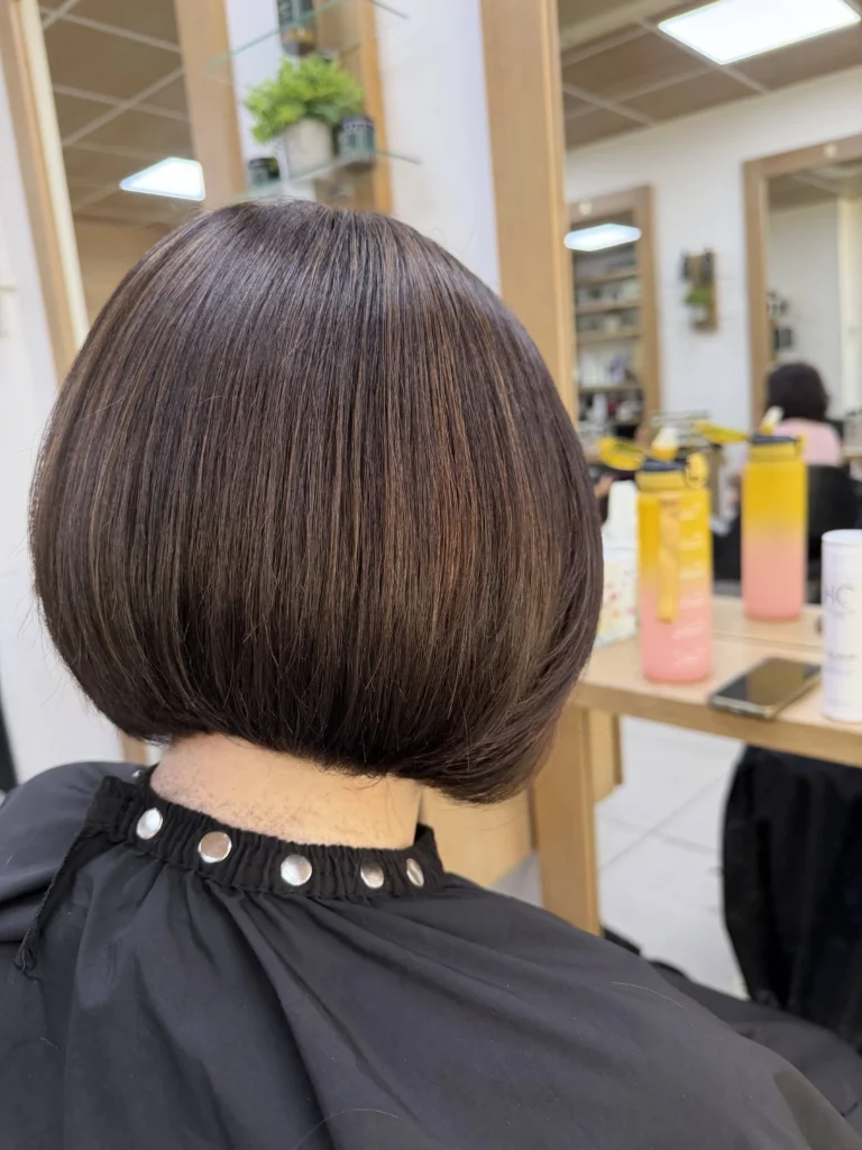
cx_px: 431
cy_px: 575
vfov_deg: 71.6
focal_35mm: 24
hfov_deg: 56.8
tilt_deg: -12.9
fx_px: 797
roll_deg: +6.4
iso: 200
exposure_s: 1/100
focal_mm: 6.76
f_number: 1.78
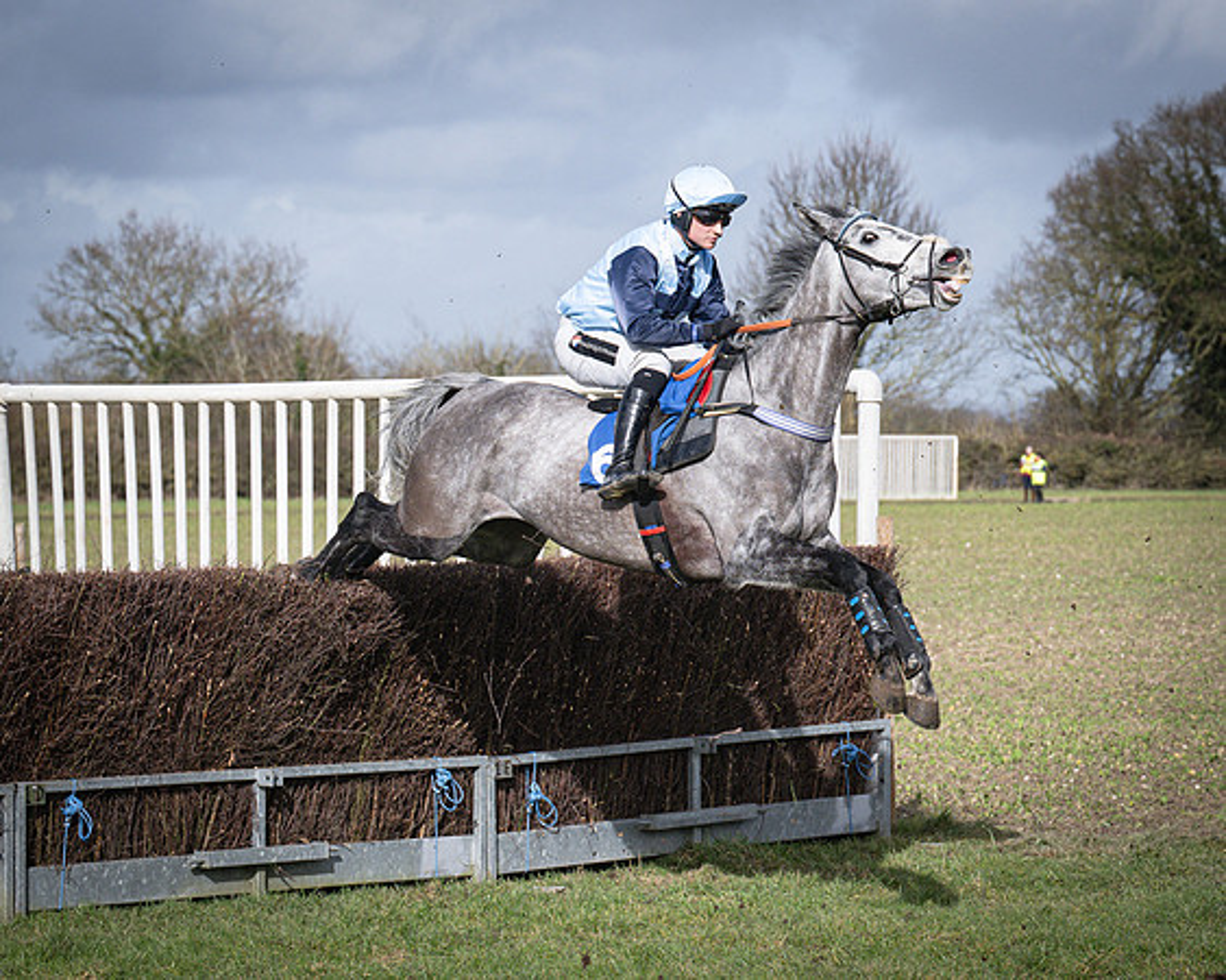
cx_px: 692
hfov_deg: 12.3
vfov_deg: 9.8
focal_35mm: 157
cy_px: 516
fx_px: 5702
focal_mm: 70
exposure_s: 1/4000
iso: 400
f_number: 4
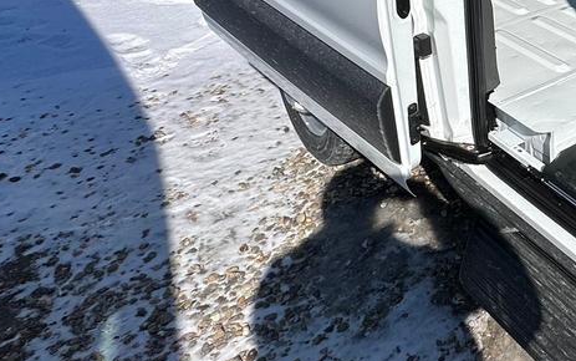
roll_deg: -0.9
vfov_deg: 27.8
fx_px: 644
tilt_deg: -15.6
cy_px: -61
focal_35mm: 41
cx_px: 717
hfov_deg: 35.7
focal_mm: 2.22
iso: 50
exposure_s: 1/2212
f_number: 2.2
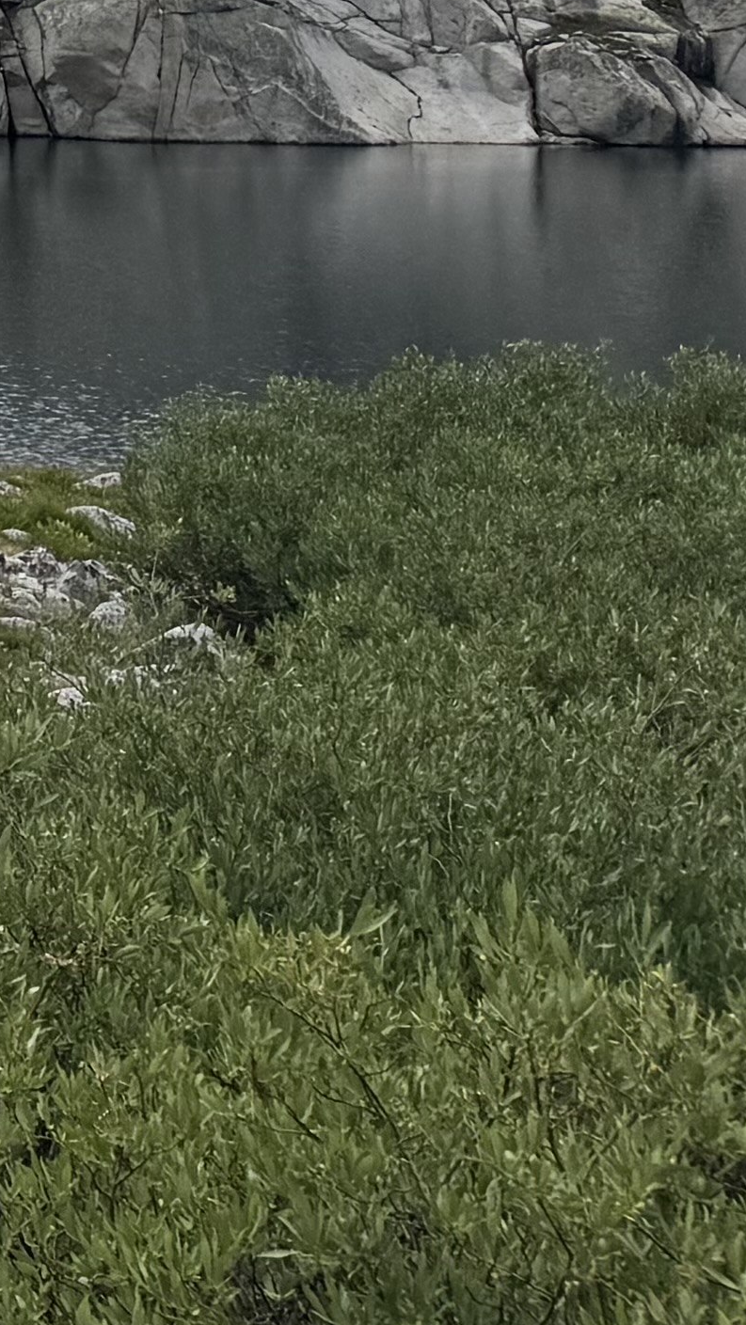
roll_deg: +0.2
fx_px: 3726
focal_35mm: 106
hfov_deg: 8.8
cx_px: -1698
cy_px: -430
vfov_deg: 18.6
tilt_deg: +5.6
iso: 80
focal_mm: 6.76
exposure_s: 1/10417
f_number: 1.78
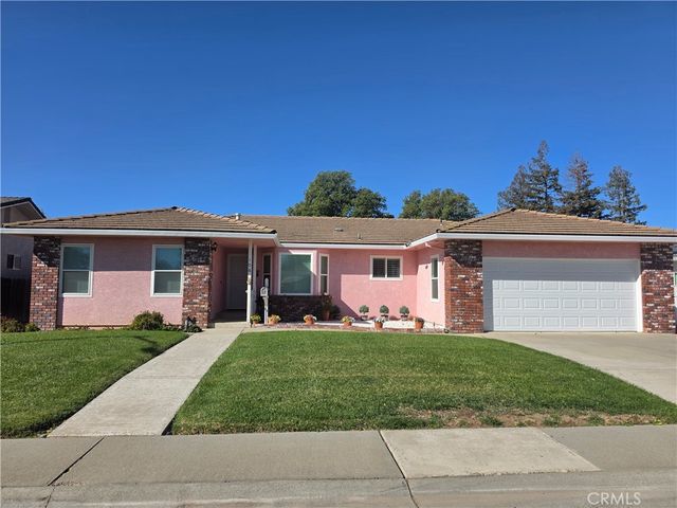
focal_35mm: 23
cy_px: 254
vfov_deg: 58.9
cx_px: 338
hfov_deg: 73.9
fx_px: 450
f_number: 1.4
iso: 50
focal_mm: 6.5
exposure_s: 1/7939
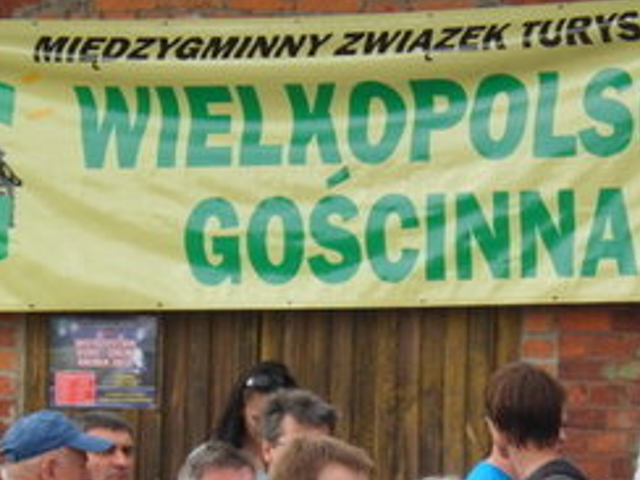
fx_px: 13312
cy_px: 501
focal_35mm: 720
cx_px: 370
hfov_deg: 2.8
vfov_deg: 2.1
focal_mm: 46.8
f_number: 5.9
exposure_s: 1/125
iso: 80
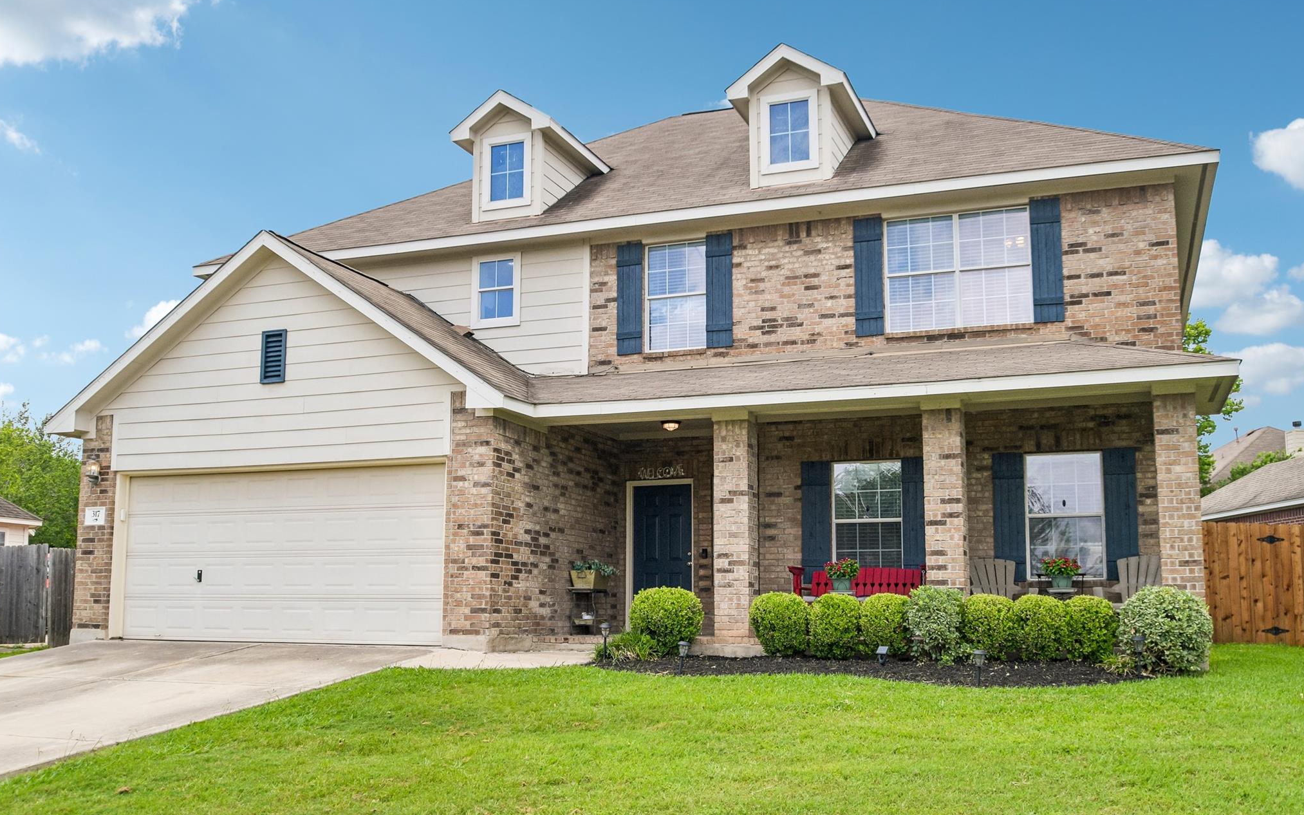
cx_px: 653
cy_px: 420
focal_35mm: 34
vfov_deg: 37.3
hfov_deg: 56.7
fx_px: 1208
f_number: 8
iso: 400
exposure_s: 1/500
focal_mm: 22
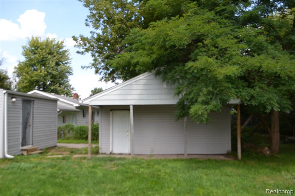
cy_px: 98
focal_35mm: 27
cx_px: 148
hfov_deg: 67.4
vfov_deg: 47.9
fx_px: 221
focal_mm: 18
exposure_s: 1/200
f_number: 5.6
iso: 100
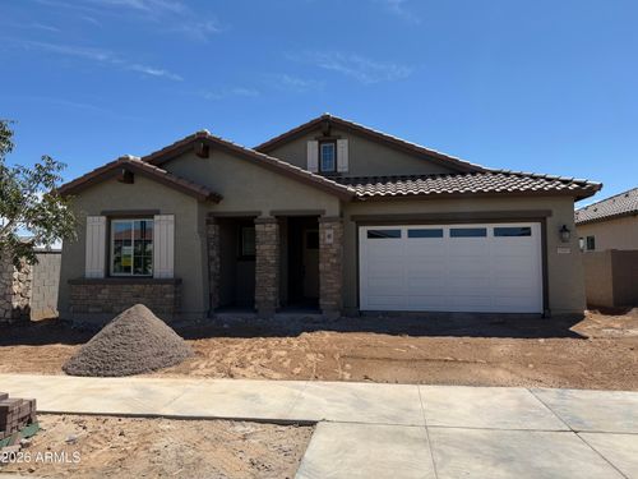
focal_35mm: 24
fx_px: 442
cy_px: 240
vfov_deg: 56.8
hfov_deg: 71.6
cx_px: 319
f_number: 1.78
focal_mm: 6.76
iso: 80
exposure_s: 1/5319
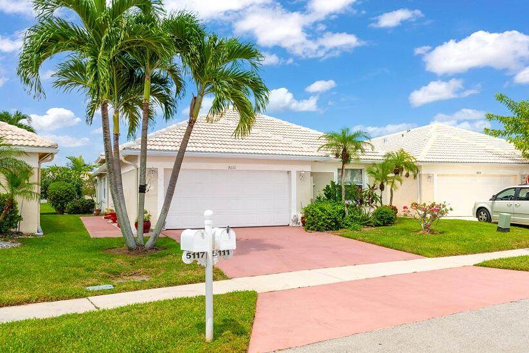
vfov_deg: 43.6
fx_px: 441
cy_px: 176
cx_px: 264
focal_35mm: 30
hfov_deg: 61.9
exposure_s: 1/200
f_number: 10
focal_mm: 30
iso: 80
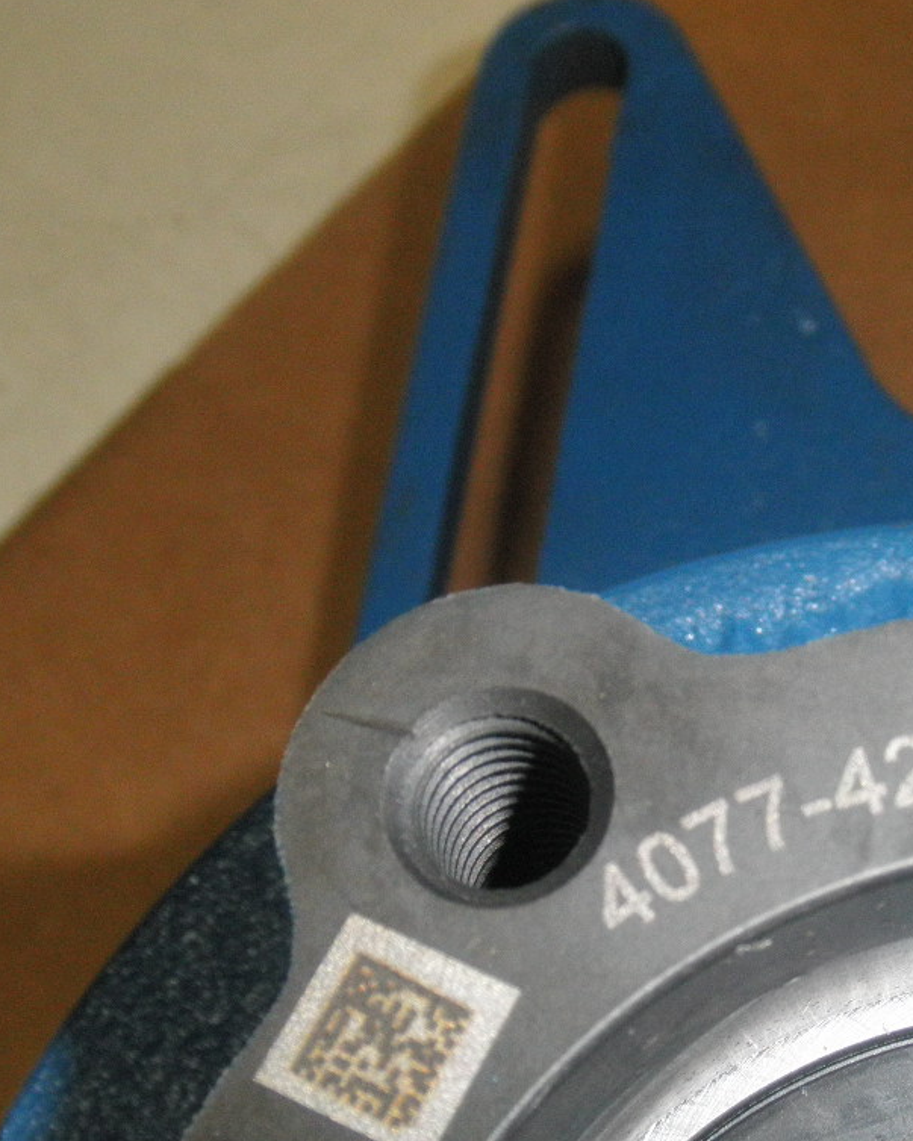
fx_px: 1959
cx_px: 737
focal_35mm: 58
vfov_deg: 32.4
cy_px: 670
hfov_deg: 25.7
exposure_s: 1/30
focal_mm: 5
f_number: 8.5
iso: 200
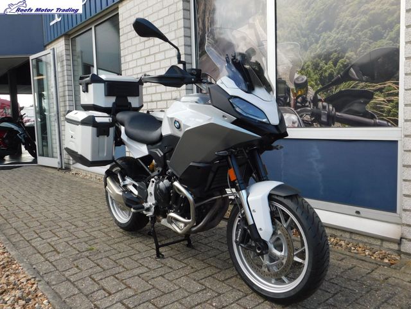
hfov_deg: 60.0
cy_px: 154
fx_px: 356
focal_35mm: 30
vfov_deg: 46.8
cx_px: 206
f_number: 3.2
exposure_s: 1/320
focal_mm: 5.3
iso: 125
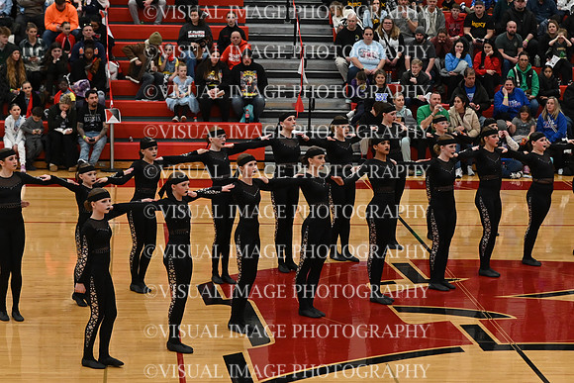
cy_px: 192
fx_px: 1674
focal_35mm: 105
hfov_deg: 19.5
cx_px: 287
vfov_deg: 13.0
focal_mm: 70
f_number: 4
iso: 3200
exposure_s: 1/400
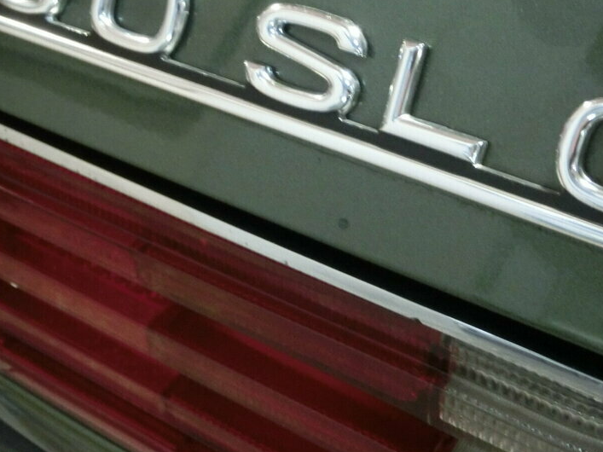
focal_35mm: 56
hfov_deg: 34.4
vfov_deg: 25.8
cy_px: 109
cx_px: 313
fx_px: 975
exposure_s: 1/10
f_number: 3.7
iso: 800
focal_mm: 5.93
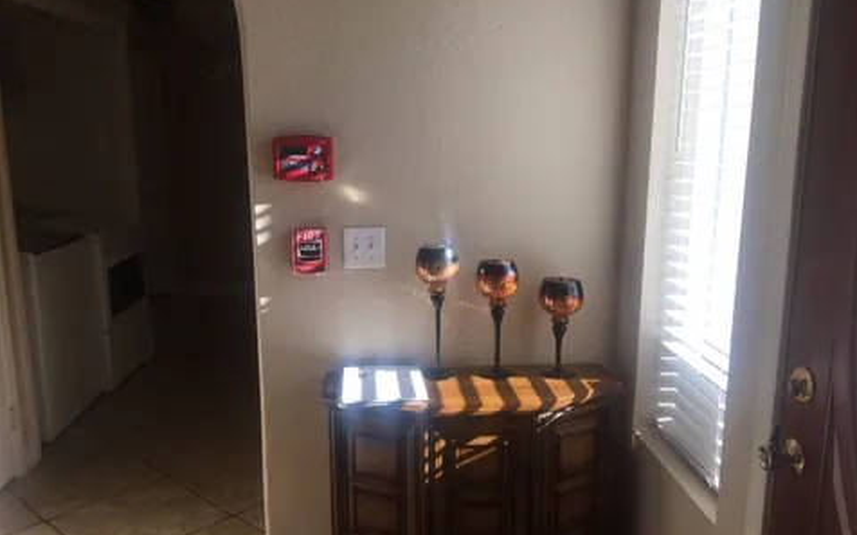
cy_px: 274
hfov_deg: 61.3
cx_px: 430
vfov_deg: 40.6
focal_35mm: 31
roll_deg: +0.2
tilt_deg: -10.5
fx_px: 724
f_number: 2.2
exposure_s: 1/197
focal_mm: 4.2
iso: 25
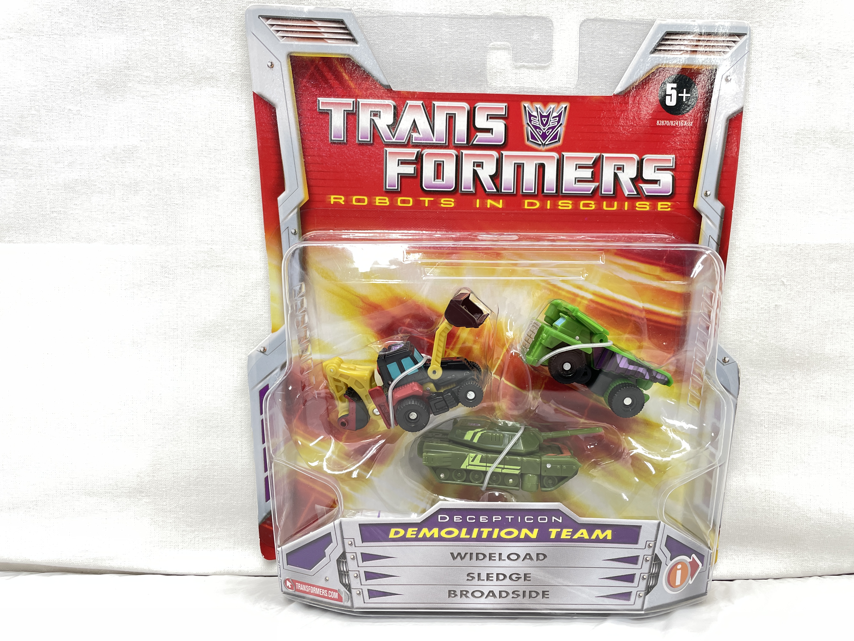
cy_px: 320
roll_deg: +0.7
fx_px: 641
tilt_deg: -3.1
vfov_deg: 53.1
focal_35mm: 26
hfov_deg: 67.3
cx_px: 427
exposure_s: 1/120
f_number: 1.6
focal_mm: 4.2
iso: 125
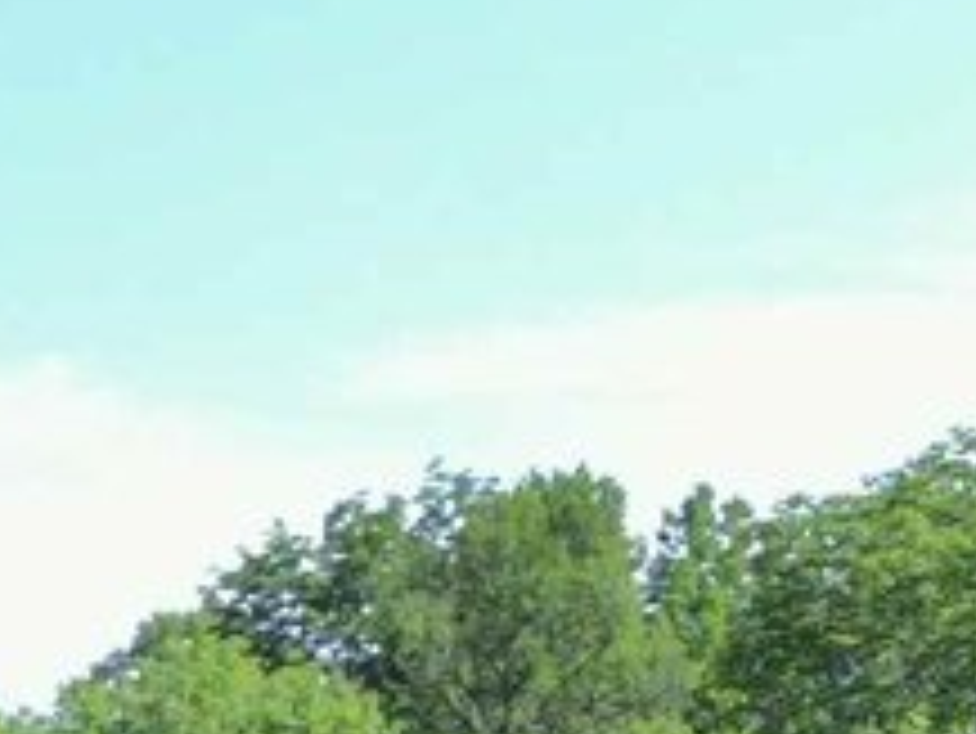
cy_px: 1405
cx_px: -1493
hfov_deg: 9.7
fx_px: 4993
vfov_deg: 8.1
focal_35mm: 177
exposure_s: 1/1000
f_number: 1.7
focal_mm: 6.72
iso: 110
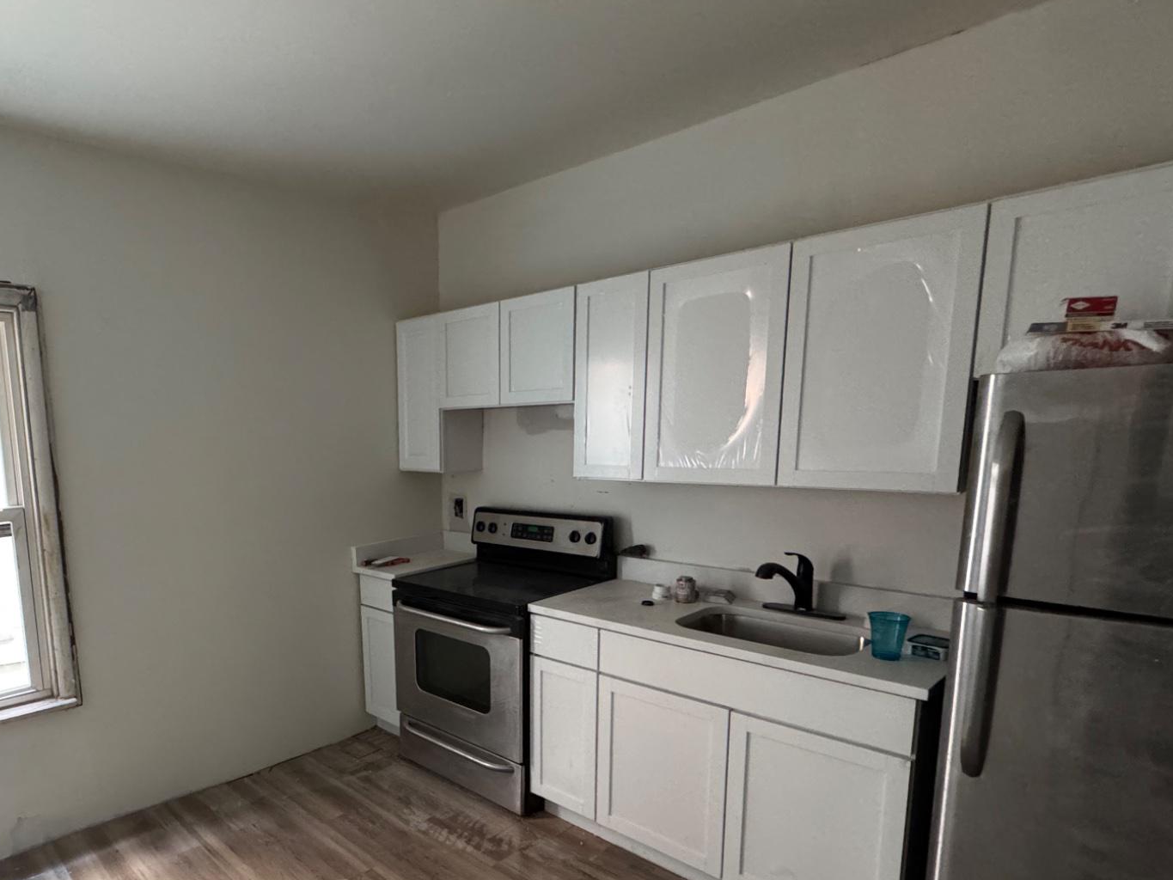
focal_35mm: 21
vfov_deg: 62.7
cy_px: 543
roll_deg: +1.7
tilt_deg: -10.1
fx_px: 712
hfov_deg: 75.6
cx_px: 357
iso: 800
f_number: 2.2
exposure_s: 1/60
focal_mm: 2.22
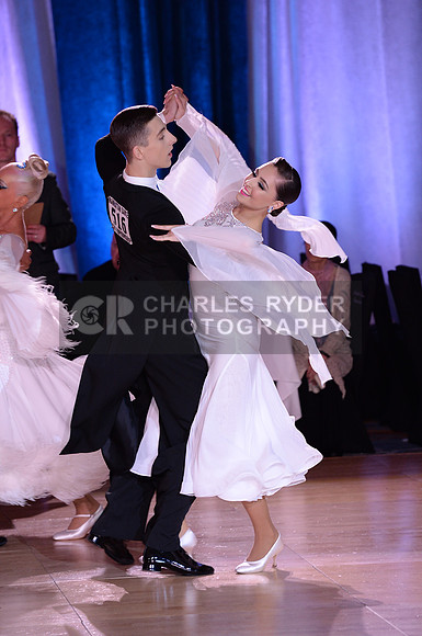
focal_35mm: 185
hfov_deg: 7.4
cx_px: 211
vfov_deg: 11.1
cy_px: 318
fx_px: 3262
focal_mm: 185
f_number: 5
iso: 2000
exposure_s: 1/250
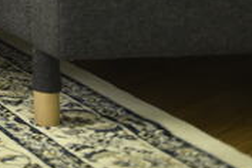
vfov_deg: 6.9
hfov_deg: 9.9
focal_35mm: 184
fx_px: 1288
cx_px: -339
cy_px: -269
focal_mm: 34
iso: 800
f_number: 3.5
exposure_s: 1/250
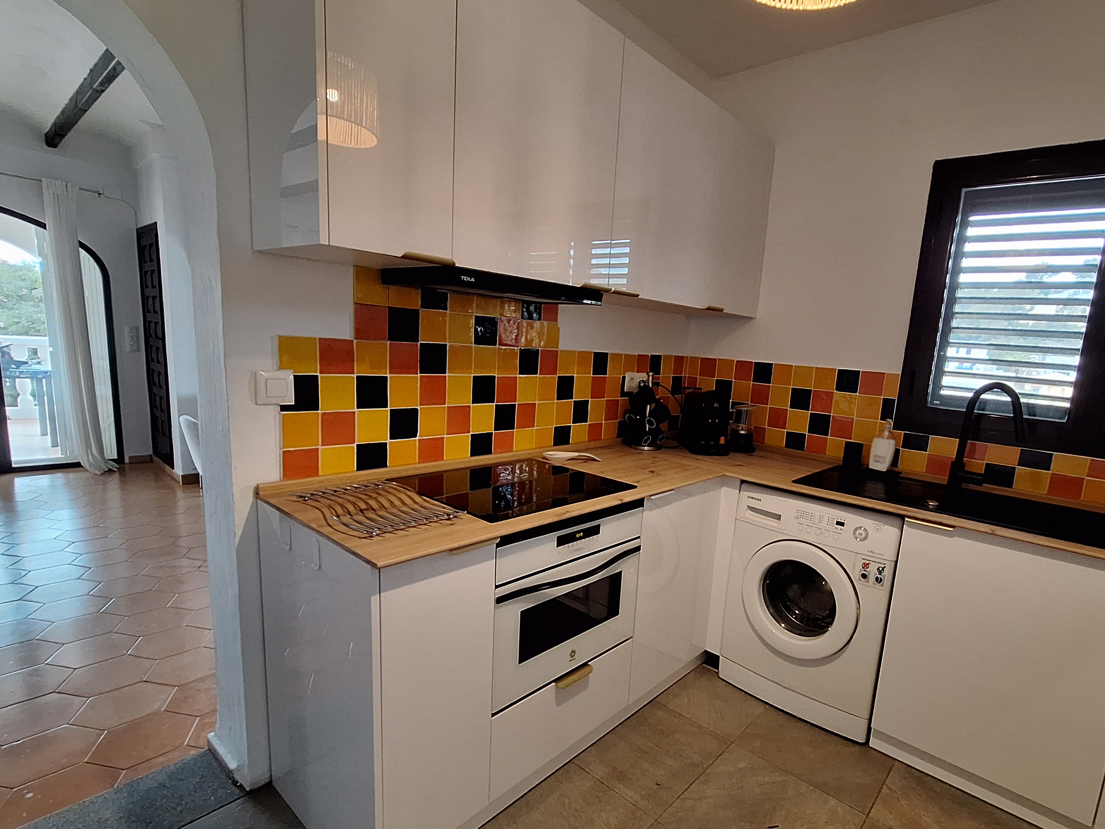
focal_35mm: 17
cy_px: 433
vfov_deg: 74.7
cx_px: 632
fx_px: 543
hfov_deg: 90.4
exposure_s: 1/30
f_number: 2.2
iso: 160
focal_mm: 1.74
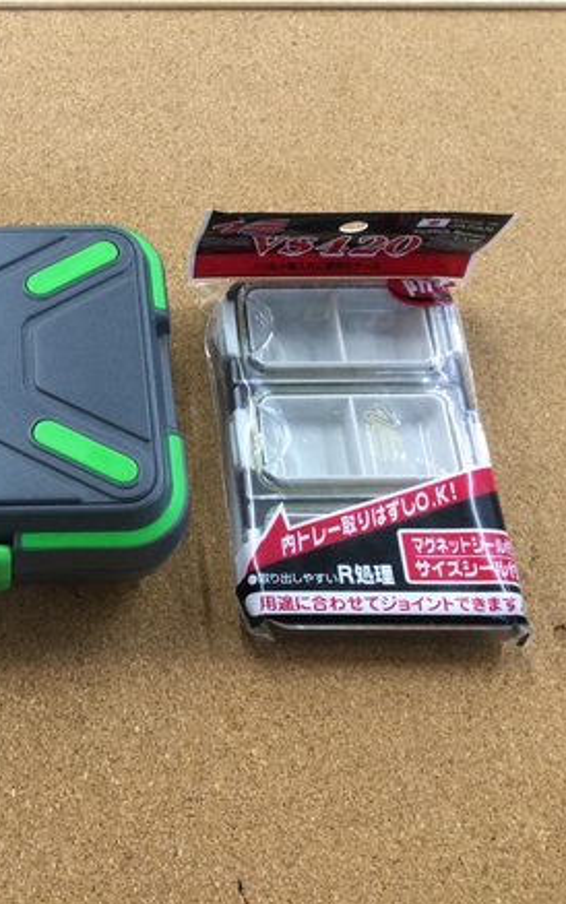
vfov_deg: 44.3
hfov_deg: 27.0
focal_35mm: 45
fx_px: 1110
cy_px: 444
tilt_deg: -62.7
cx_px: -2
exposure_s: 1/30
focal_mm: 3.3
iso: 80
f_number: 2.4
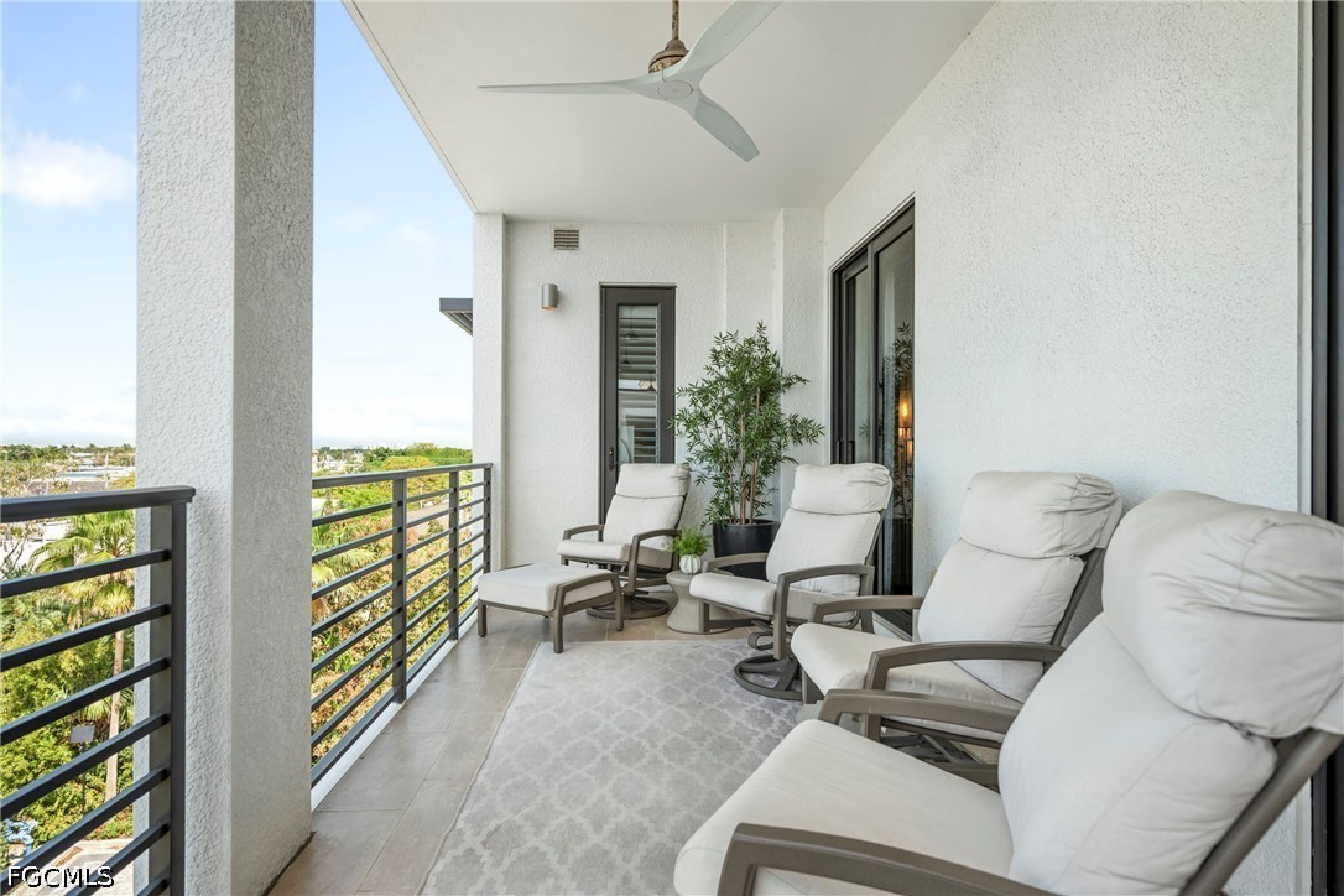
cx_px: 672
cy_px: 448
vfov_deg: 68.9
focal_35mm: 18
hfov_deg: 91.6
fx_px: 653
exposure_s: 1/100
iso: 100
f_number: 4
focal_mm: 17.5
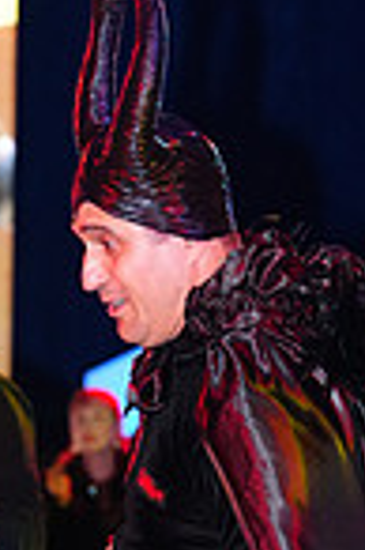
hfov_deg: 4.9
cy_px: 712
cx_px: -21
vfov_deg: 7.3
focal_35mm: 278
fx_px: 4238
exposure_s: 1/200
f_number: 3.2
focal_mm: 70
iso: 2000
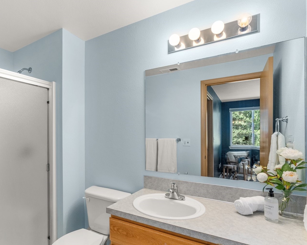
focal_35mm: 20
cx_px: 122
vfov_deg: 67.9
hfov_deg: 79.4
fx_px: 182
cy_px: 134
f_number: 8
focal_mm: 16
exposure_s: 1/2
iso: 500
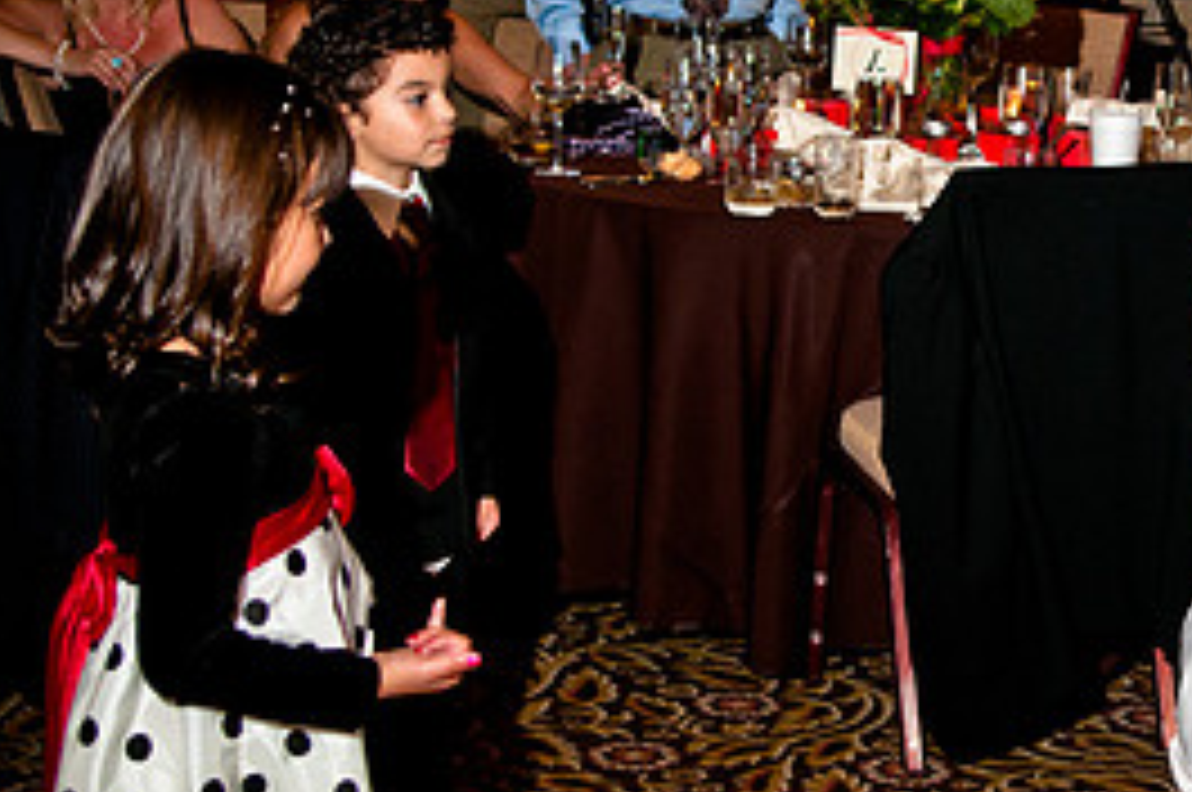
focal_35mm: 92
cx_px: 1125
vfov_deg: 14.8
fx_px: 3042
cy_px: 209
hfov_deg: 21.6
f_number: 3.2
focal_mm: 28
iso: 400
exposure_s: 1/160
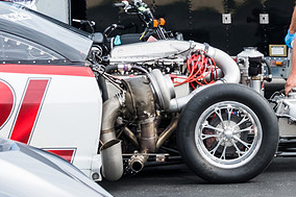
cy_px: 44
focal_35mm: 190
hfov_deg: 10.7
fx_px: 1561
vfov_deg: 7.2
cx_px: 325
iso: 400
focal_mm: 50
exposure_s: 1/200
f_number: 9
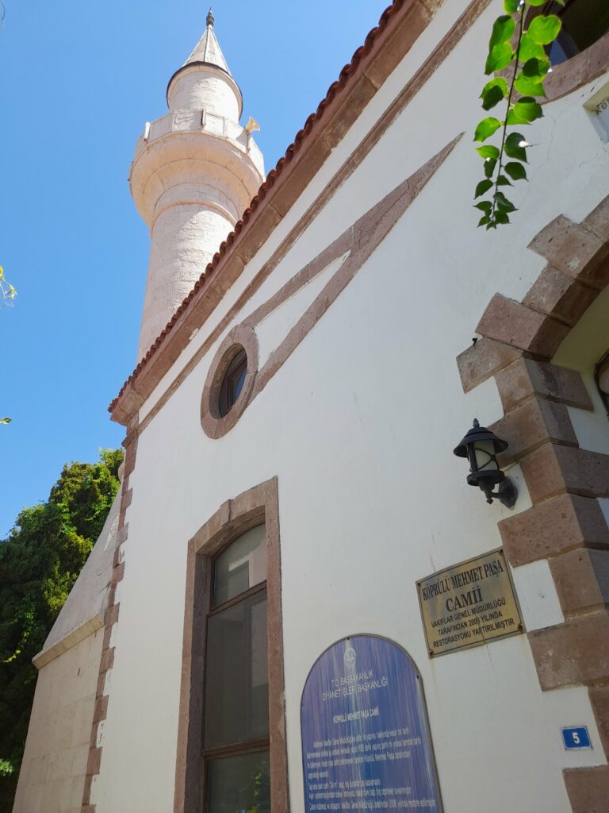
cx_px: 304
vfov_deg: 69.4
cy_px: 406
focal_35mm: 25
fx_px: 586
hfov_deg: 54.9
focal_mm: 4.6
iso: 20
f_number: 2
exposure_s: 1/313
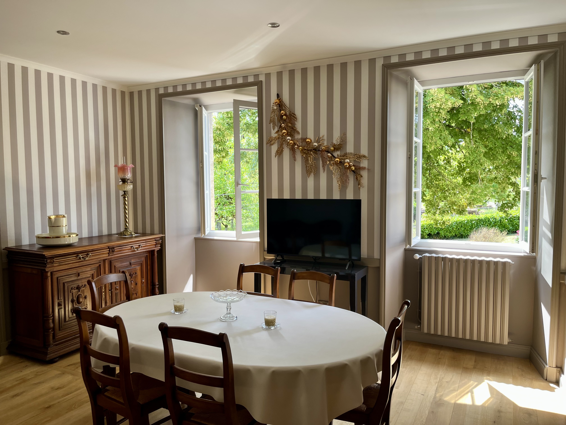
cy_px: 212
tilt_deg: -5.1
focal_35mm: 26
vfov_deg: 53.1
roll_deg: +0.0
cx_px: 283
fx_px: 425
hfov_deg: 67.3
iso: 32
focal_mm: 5.1
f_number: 1.6
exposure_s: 1/133
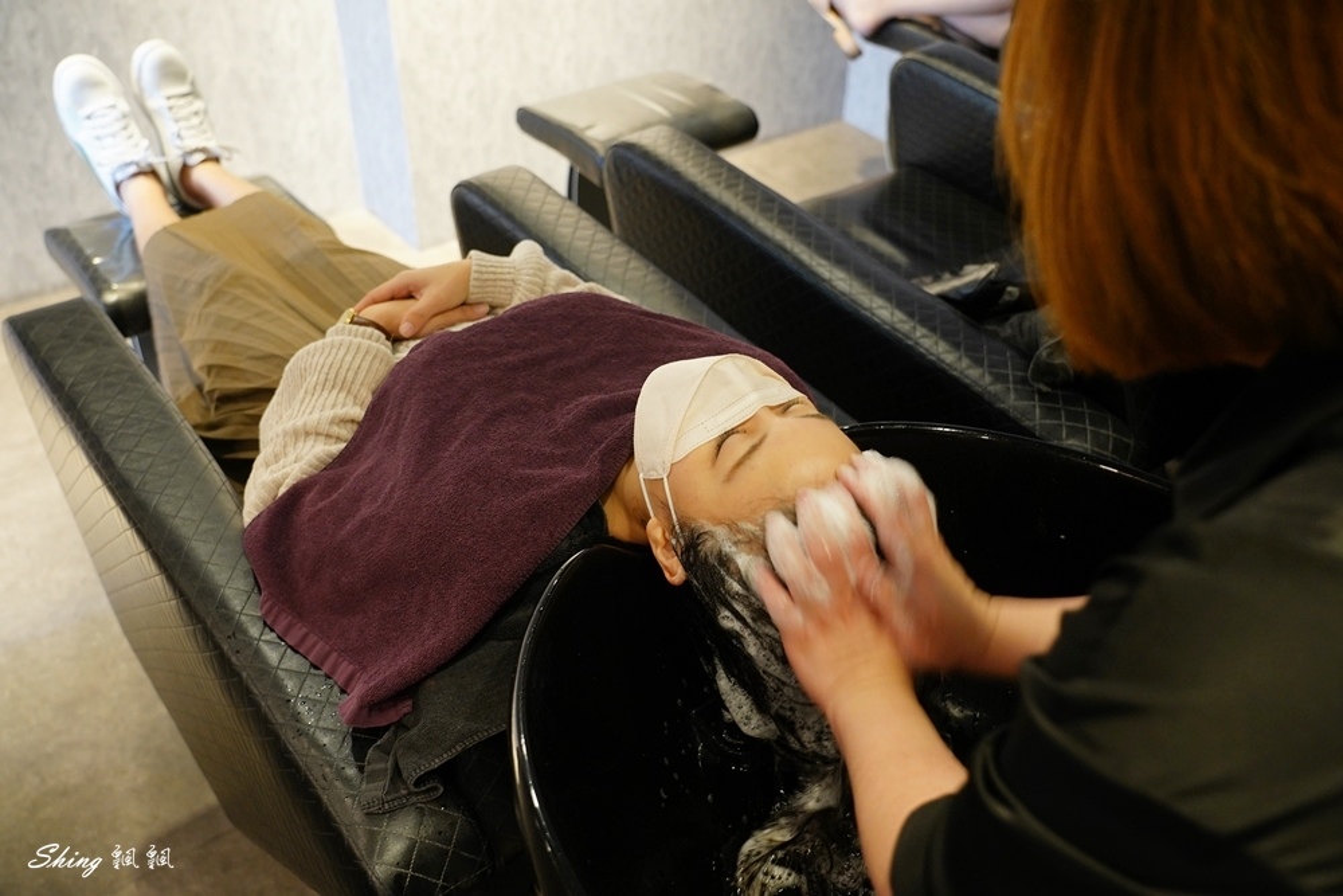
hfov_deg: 57.2
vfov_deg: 40.0
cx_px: 672
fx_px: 1231
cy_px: 448
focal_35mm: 33
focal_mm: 33
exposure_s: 1/25
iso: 1600
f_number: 4
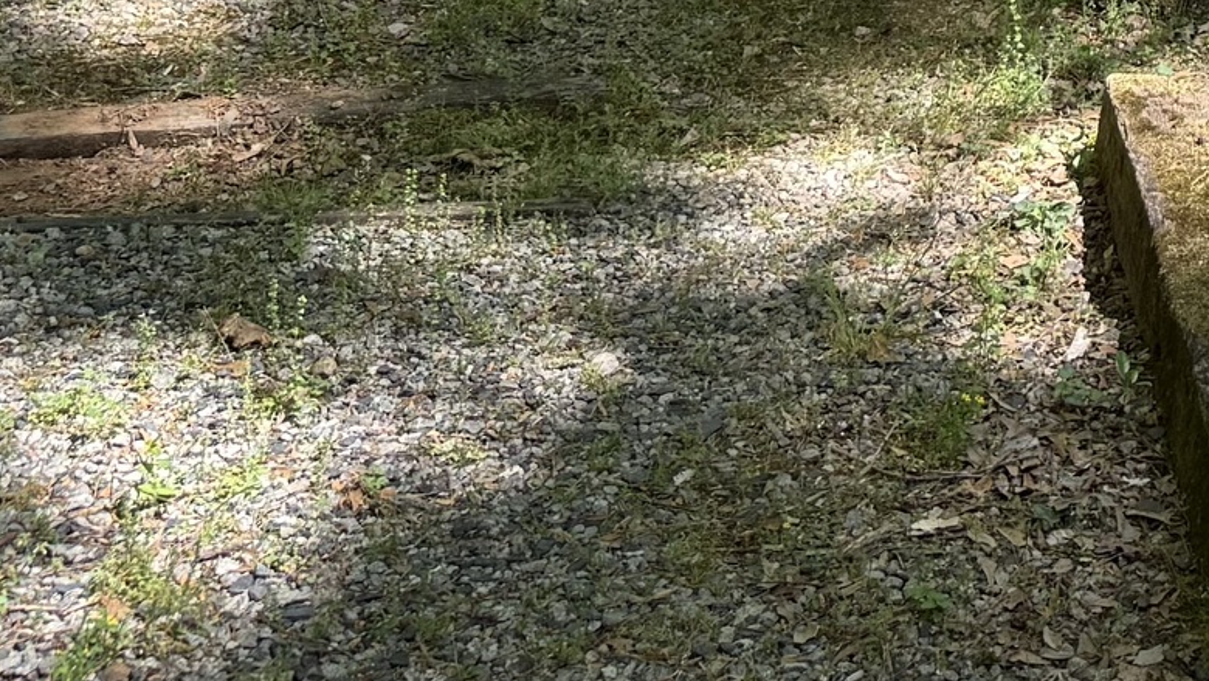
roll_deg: -0.5
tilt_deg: -2.6
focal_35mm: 103
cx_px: 1488
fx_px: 3302
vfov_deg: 10.0
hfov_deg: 19.4
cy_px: -1069
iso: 100
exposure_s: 1/772
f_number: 1.78
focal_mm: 6.76
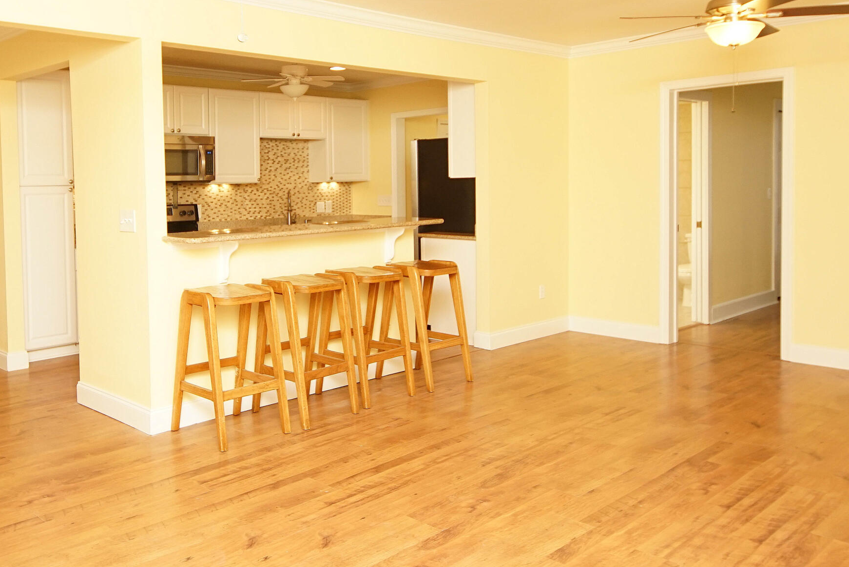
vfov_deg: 42.1
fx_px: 731
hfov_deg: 59.6
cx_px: 326
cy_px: 226
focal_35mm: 31
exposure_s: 1/60
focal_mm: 12
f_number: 4.5
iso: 640
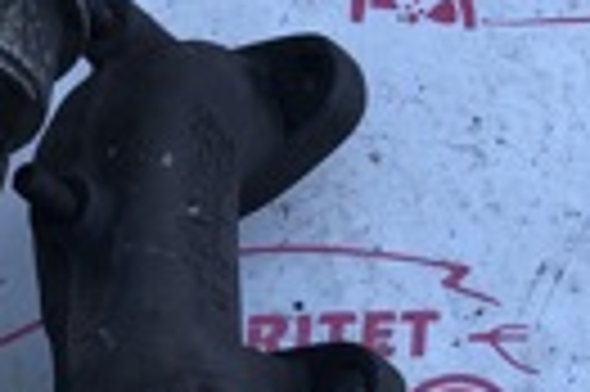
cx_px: 68
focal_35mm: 142
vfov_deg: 9.1
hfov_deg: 14.3
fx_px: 2324
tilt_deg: -65.4
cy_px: 746
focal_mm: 4
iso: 20
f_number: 1.8
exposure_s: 1/390
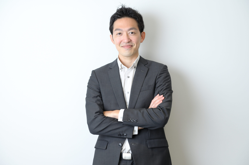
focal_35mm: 70
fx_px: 484
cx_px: 124
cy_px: 82
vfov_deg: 19.4
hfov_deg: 28.9
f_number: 4
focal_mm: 70
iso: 500
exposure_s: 1/200
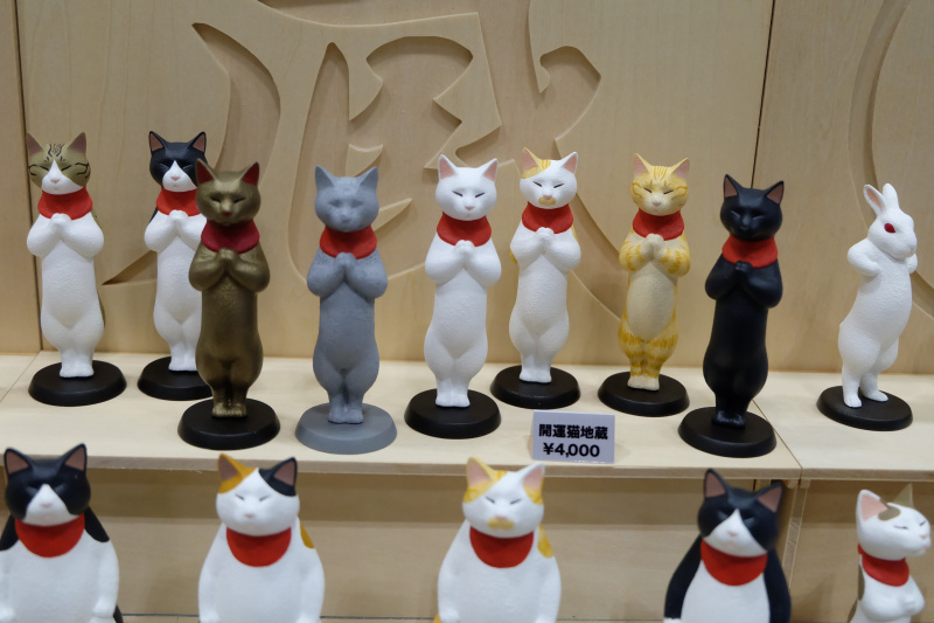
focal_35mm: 42
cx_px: 467
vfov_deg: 31.9
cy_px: 312
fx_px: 1089
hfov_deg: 46.4
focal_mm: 28.2
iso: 2500
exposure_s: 1/125
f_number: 4.5
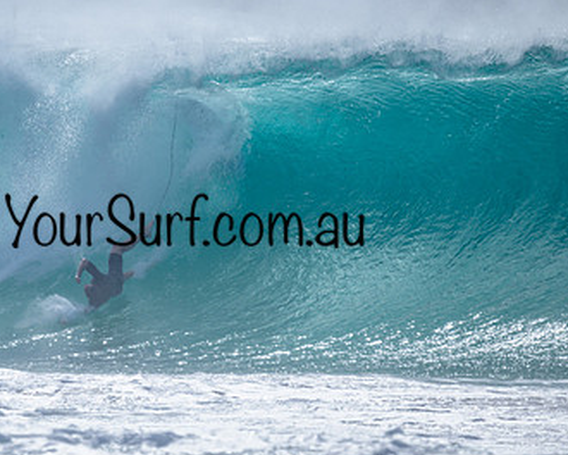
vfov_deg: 1.2
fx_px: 22207
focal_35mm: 1321
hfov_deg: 1.5
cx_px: 182
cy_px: 206
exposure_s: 1/2000
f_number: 6.3
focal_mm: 800
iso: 125
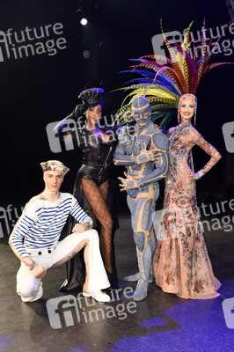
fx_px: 352
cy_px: 176
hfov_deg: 36.8
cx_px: 117
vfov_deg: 53.2
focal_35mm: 36
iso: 1000
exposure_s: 1/50
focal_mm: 36
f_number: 6.3
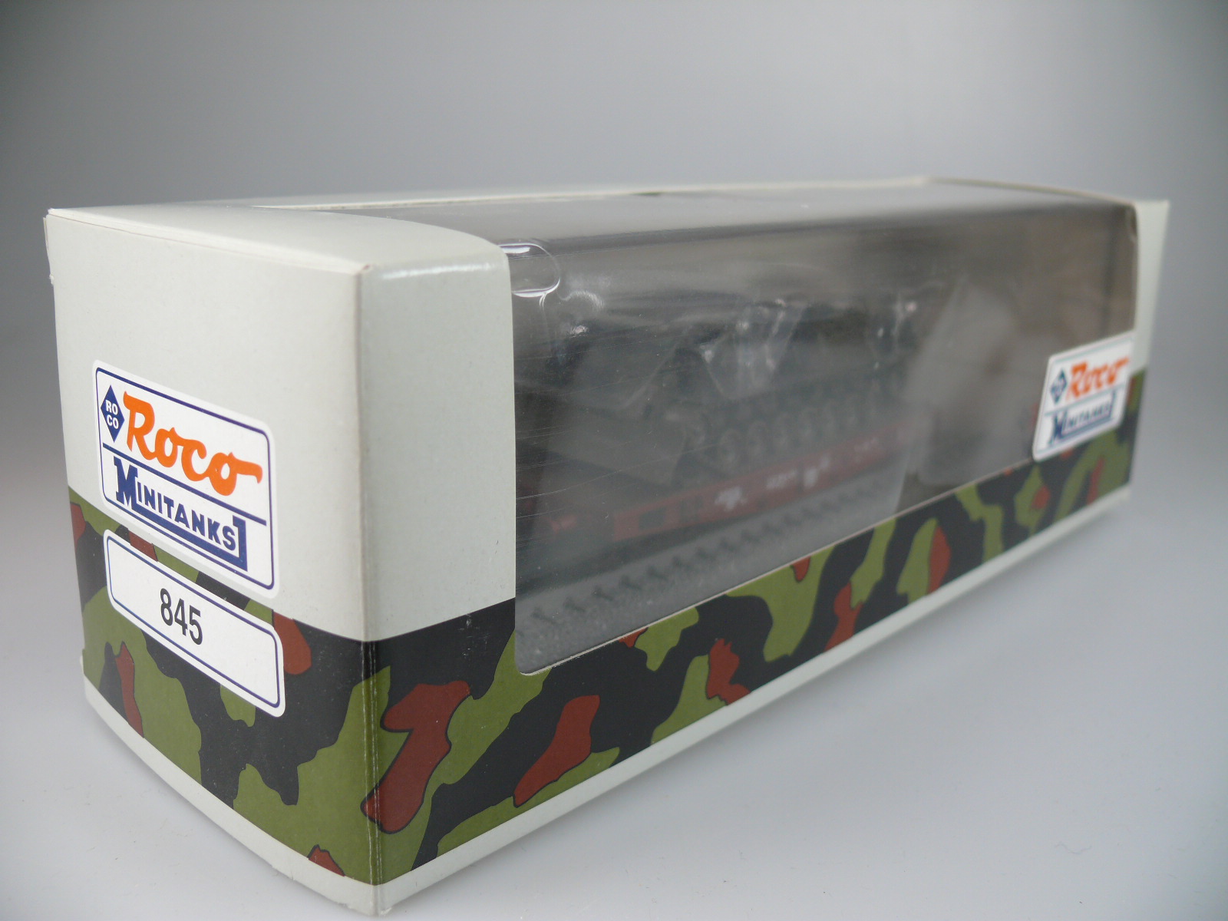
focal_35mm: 35
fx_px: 1242
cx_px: 614
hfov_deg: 52.6
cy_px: 460
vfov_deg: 40.7
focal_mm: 7.5
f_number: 2.8
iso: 100
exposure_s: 1/125
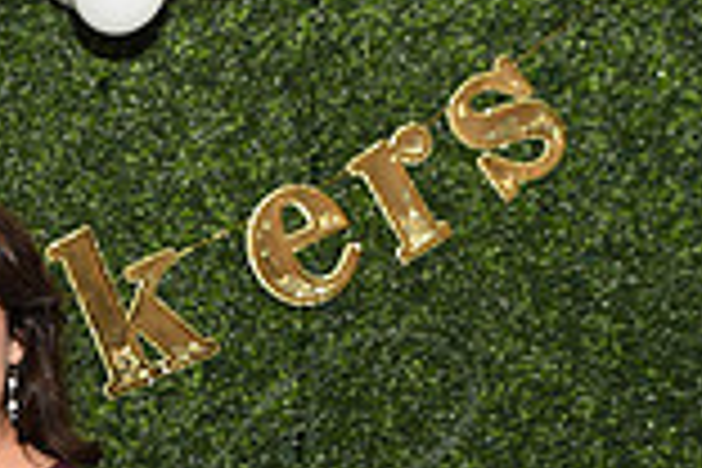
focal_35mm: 119
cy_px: 623
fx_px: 2320
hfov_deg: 16.1
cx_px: -274
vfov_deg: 11.2
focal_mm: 32
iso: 100
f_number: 4
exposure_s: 1/60
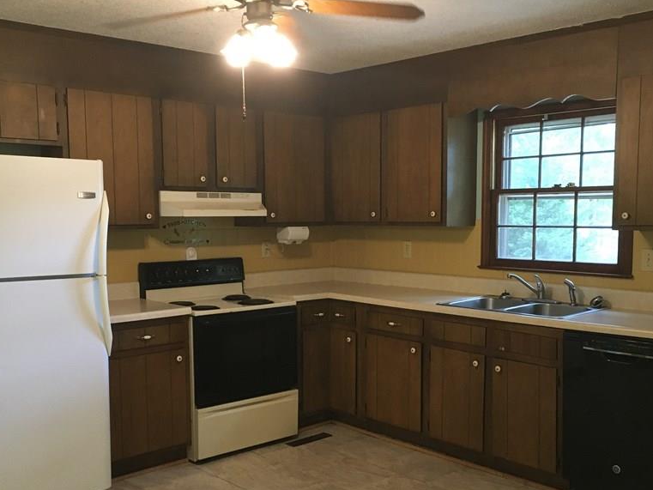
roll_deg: +0.3
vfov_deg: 36.7
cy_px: 287
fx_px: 736
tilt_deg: -5.9
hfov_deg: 47.8
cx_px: 336
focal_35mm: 39
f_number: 2.2
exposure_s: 1/30
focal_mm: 4.15
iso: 200
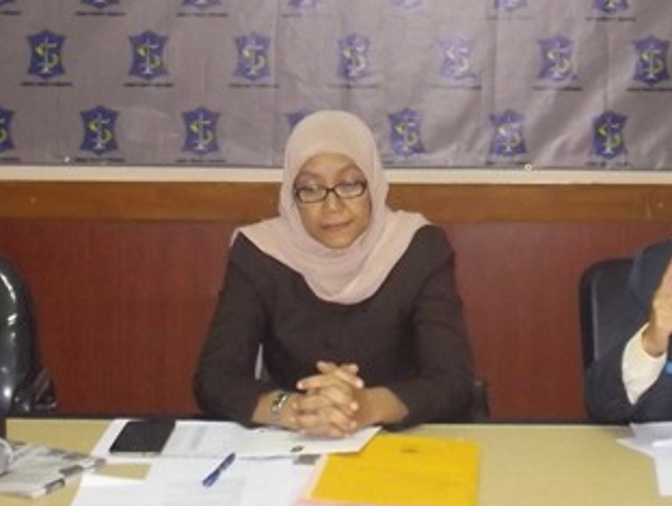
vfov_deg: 19.0
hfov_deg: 25.5
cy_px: 22
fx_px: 1477
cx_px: 425
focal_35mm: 76
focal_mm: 5.2
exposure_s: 1/40
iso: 400
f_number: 3.7
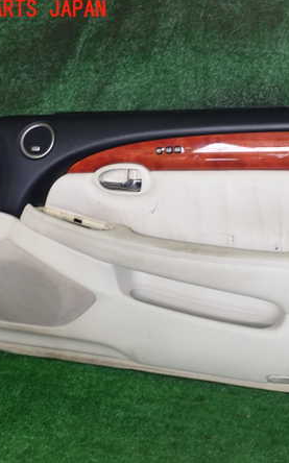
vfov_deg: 46.2
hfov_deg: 29.2
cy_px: 232
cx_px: 230
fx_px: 543
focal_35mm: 43
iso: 200
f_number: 2.3
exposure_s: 1/60
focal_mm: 5.4
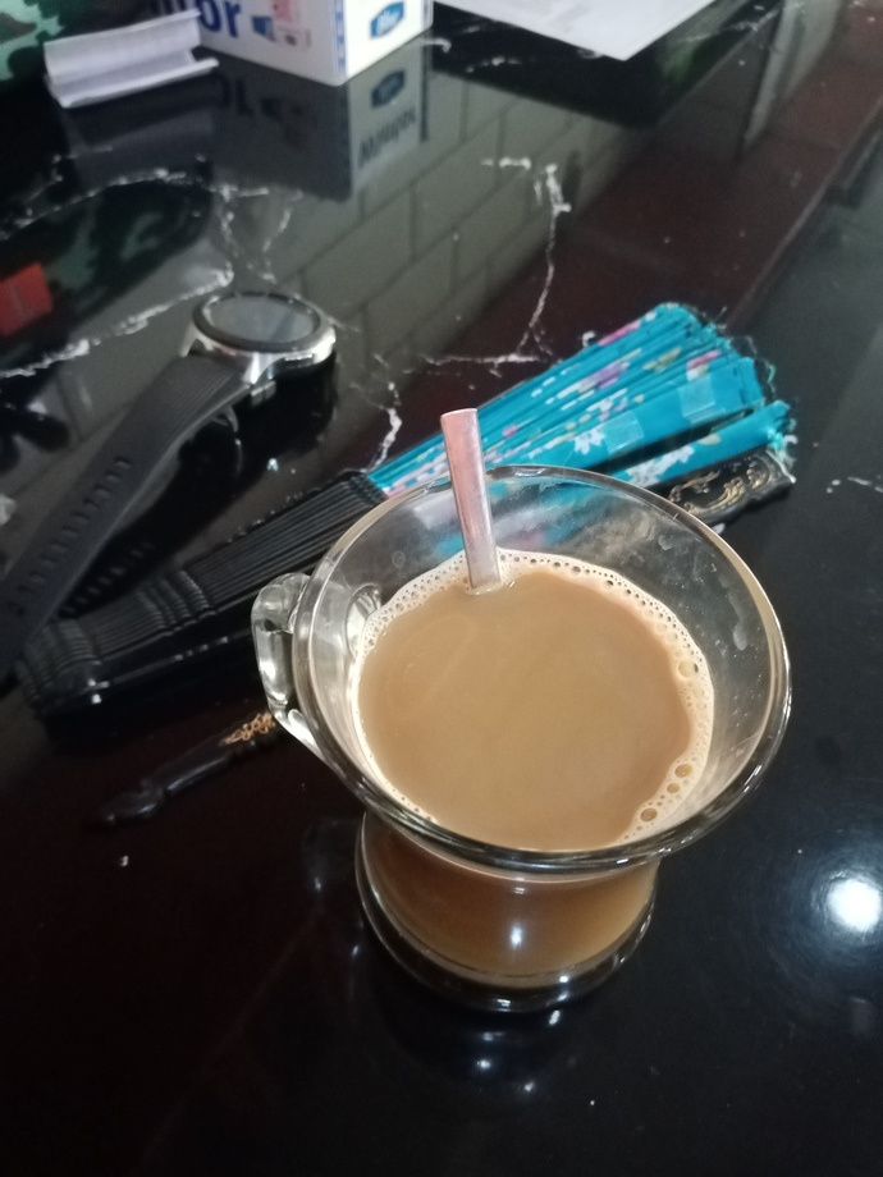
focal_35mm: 26
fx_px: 884
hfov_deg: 53.1
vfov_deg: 67.3
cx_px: 442
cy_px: 588
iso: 1462
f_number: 1.8
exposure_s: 1/20
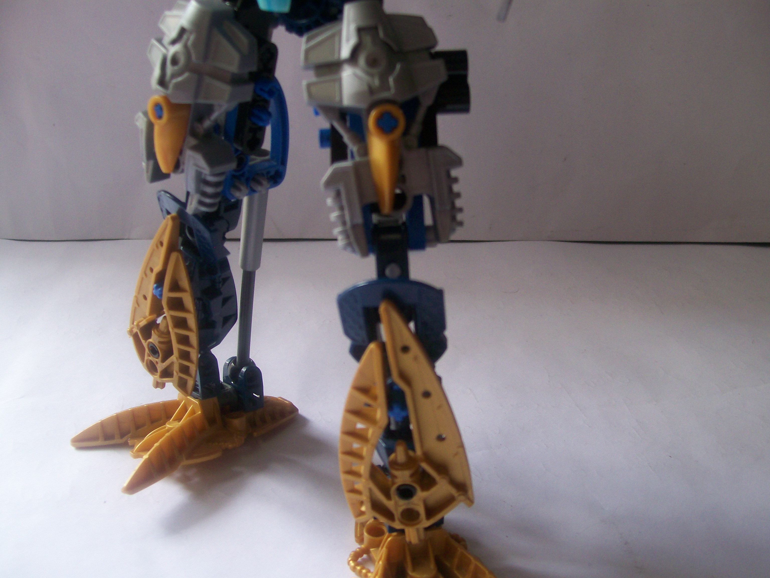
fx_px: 801
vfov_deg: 39.7
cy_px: 289
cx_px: 385
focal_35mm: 36
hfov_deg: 51.4
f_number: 2.7
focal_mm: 6
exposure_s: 1/68.4
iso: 80
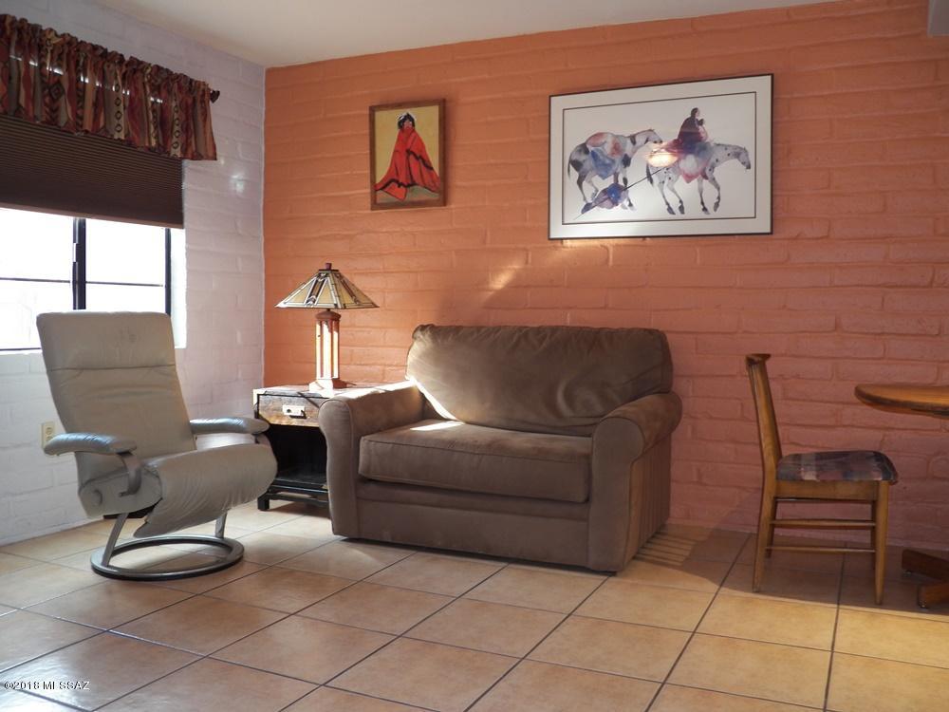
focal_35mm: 31
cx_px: 474
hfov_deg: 58.4
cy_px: 356
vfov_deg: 45.4
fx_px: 850
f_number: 2.8
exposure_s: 1/30
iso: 125
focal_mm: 5.5
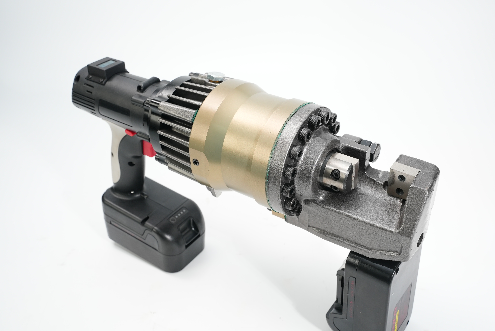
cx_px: 248
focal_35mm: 39
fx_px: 542
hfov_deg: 49.1
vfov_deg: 33.9
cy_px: 166
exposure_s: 1/100
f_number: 9
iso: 500
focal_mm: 39.4
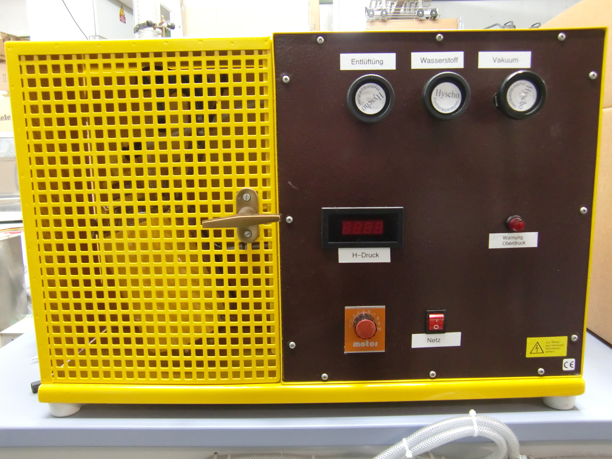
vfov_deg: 49.7
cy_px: 230
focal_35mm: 28
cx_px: 306
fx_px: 495
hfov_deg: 63.4
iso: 400
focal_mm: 4.9
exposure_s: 1/20
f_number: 2.6
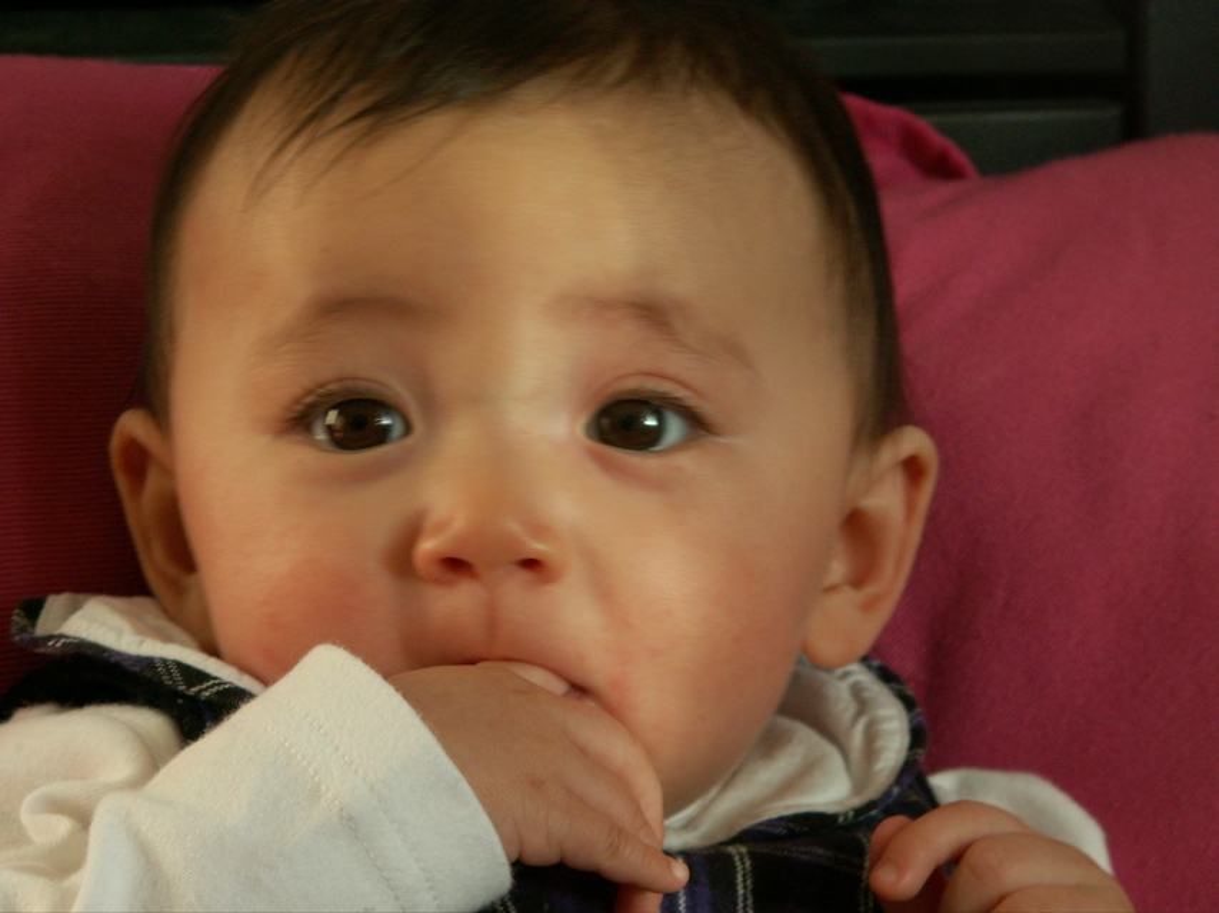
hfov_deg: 14.2
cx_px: 610
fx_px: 4893
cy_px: 456
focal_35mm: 139
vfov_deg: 10.7
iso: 100
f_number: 4
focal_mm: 22.68
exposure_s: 1/40
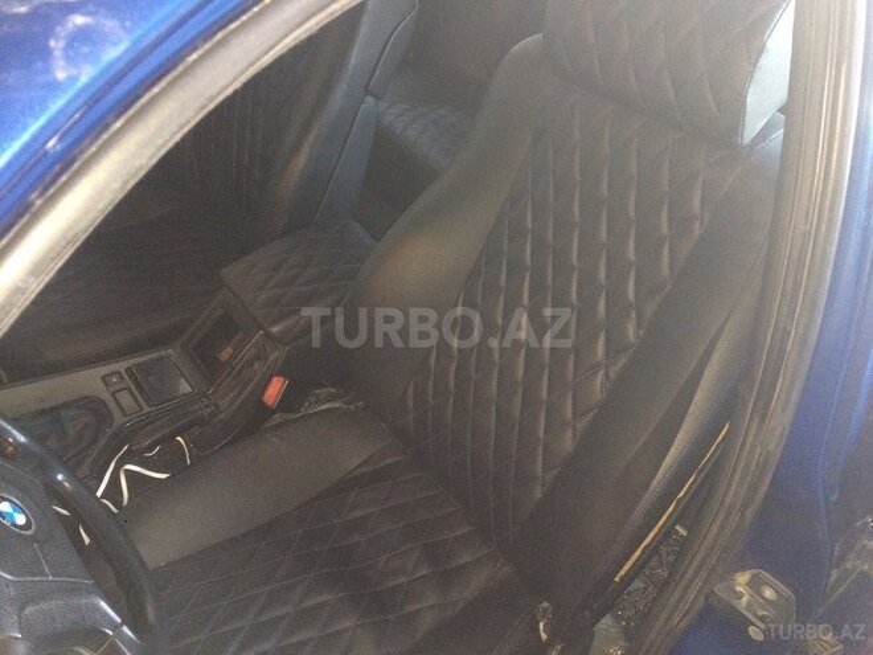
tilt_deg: -45.8
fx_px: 731
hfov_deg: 61.7
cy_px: 328
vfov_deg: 48.2
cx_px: 436
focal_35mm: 29
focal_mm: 4.15
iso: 200
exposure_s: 1/33
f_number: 2.2
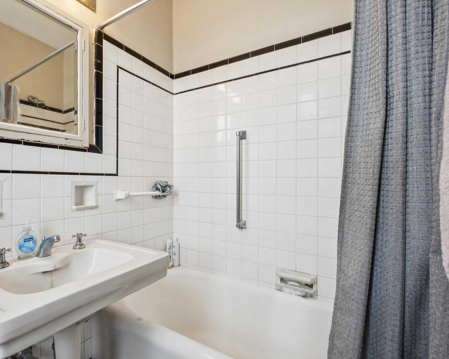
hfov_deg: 88.9
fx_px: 226
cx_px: 187
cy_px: 179
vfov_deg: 77.0
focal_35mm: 17
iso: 250
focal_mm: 10
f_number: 8
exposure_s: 1/25
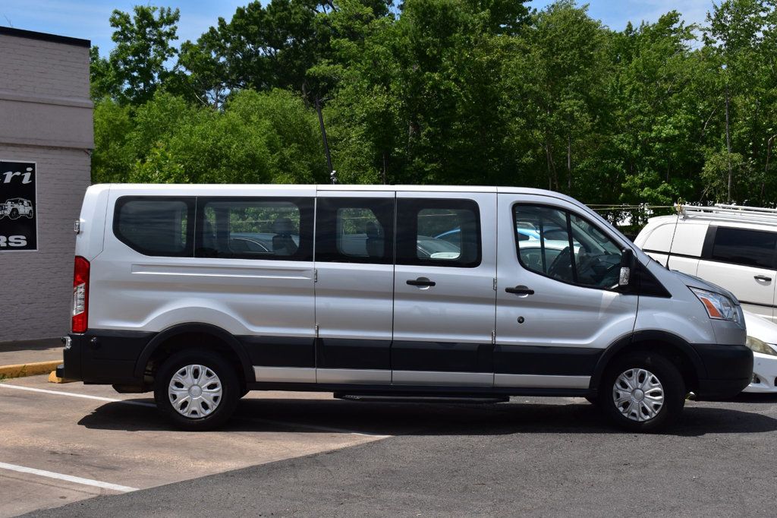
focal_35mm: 57
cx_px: 388
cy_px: 259
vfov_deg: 23.8
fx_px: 1230
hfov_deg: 35.1
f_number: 11
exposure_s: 1/500
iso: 200
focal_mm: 38
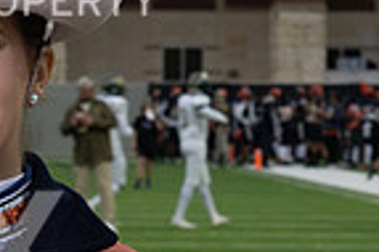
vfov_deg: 2.9
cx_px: 73
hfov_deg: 4.4
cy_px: 559
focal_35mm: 471
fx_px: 4953
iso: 250
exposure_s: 1/125
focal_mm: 50
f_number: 7.1
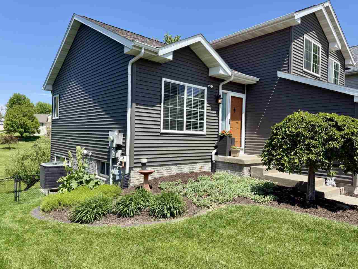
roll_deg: -1.1
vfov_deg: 56.8
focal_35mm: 24
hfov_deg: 71.6
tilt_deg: +0.5
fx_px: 248
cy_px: 134
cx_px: 179
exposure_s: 1/3021
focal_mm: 6.76
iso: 80
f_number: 1.78
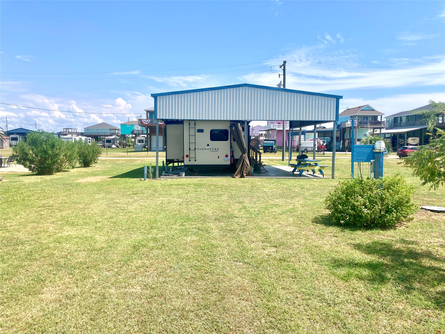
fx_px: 360
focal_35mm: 28
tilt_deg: -2.7
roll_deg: -0.5
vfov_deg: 49.7
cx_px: 222
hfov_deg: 63.4
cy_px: 167
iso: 25
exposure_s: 1/2525
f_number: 1.8
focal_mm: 3.99
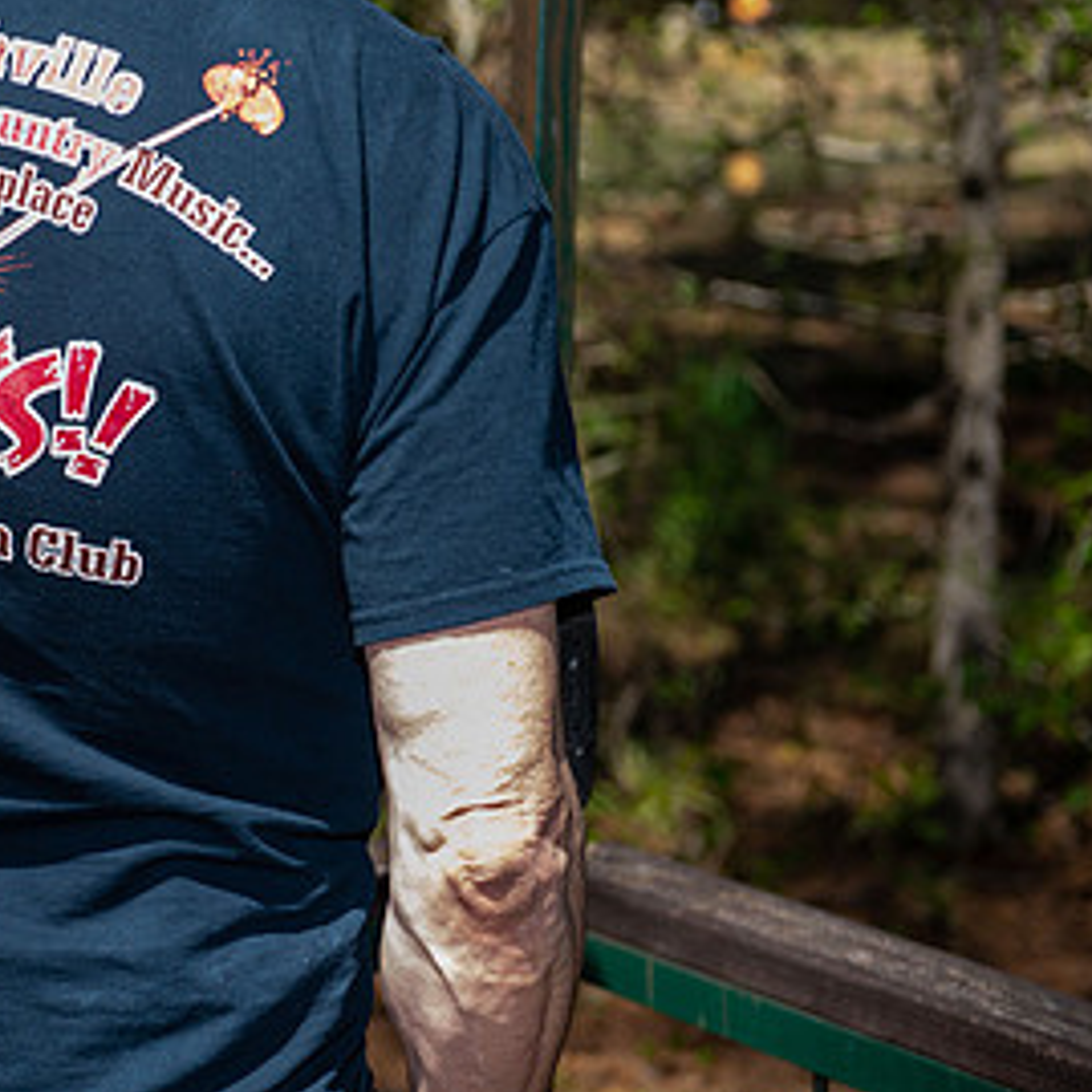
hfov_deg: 15.6
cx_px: 45
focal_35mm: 110
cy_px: 313
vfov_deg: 15.8
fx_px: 3926
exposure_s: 1/160
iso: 50
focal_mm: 60
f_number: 4
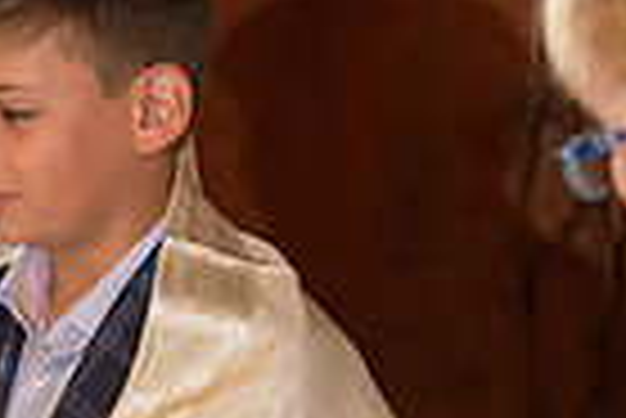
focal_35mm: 200
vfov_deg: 6.9
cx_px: 140
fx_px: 3481
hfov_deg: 10.2
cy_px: 249
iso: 1600
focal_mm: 48
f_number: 3.2
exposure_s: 1/125
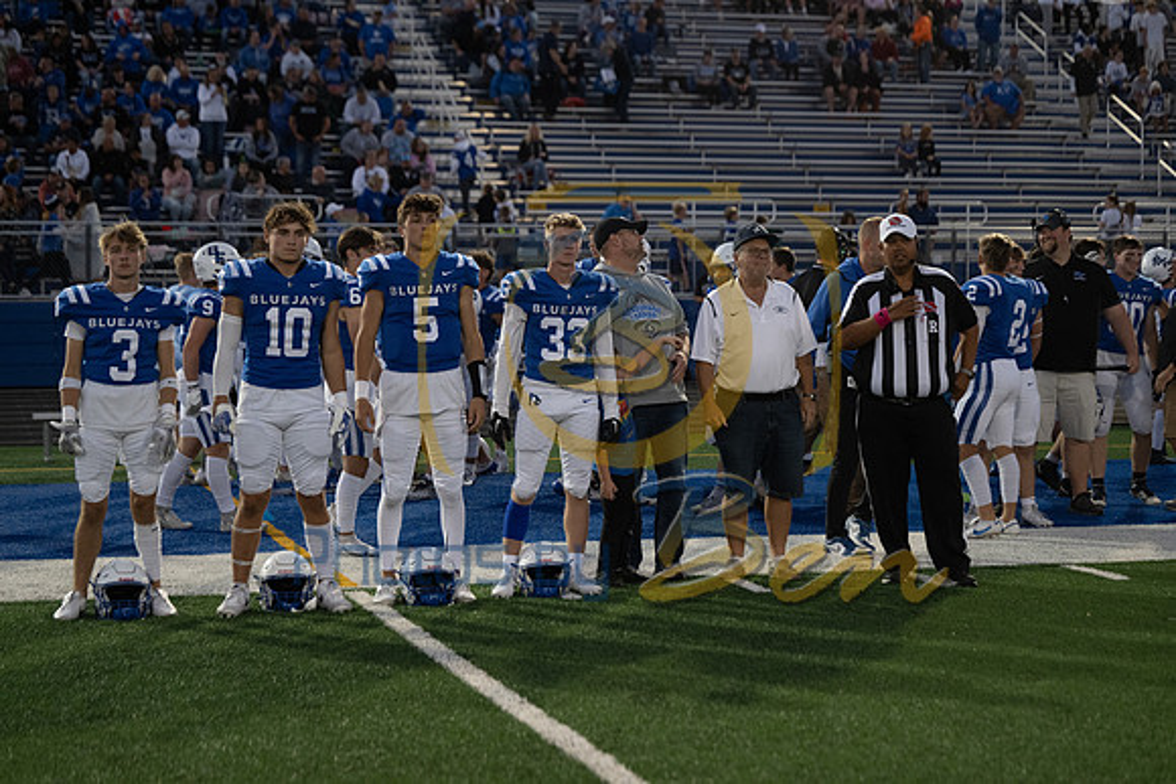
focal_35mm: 70
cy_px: 392
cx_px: 588
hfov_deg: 28.8
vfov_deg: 19.5
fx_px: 2287
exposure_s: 1/800
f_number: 2.8
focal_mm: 70
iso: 2500
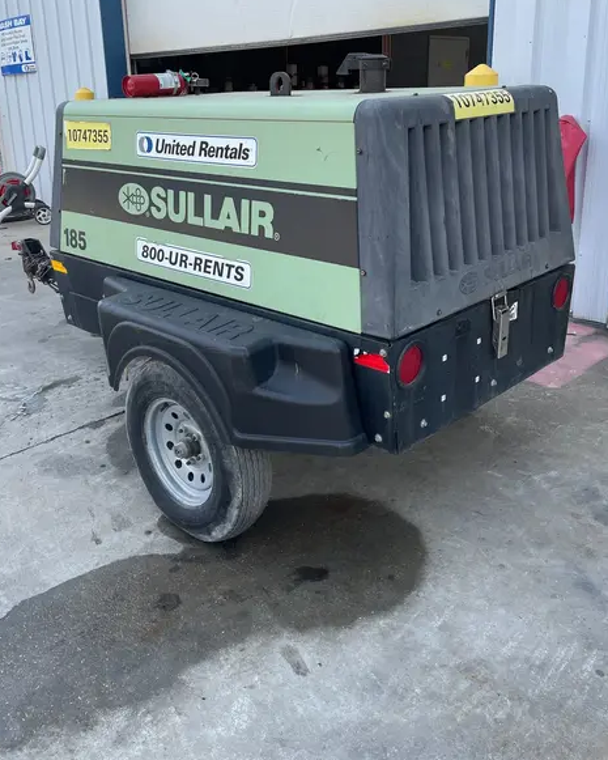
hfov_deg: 45.8
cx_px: 282
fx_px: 720
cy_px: 300
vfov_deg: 55.2
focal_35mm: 32
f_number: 1.6
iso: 32
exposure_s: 1/888
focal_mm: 4.2
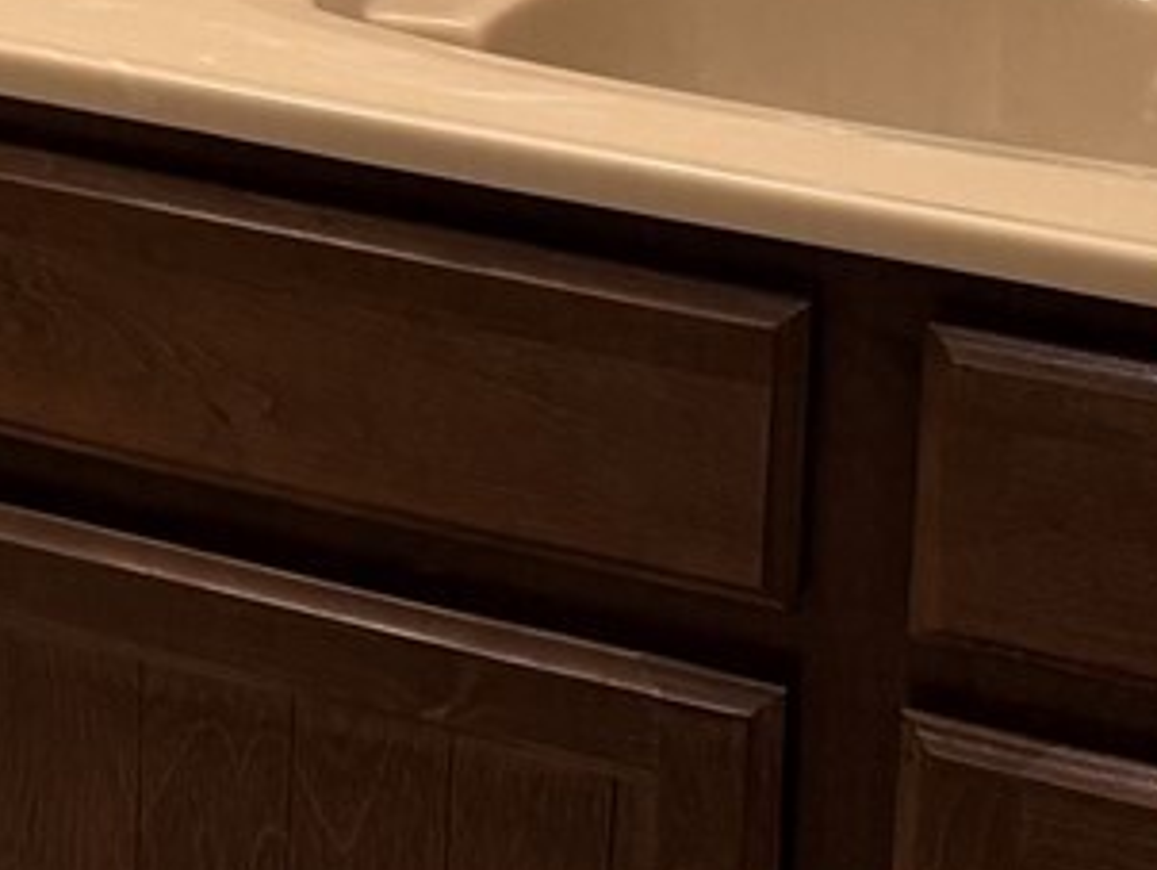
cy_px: -701
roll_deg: +2.9
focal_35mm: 127
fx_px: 4248
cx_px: -1057
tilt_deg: -13.4
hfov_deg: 13.6
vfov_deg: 10.9
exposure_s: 1/60
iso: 160
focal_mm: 6.76
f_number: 1.78
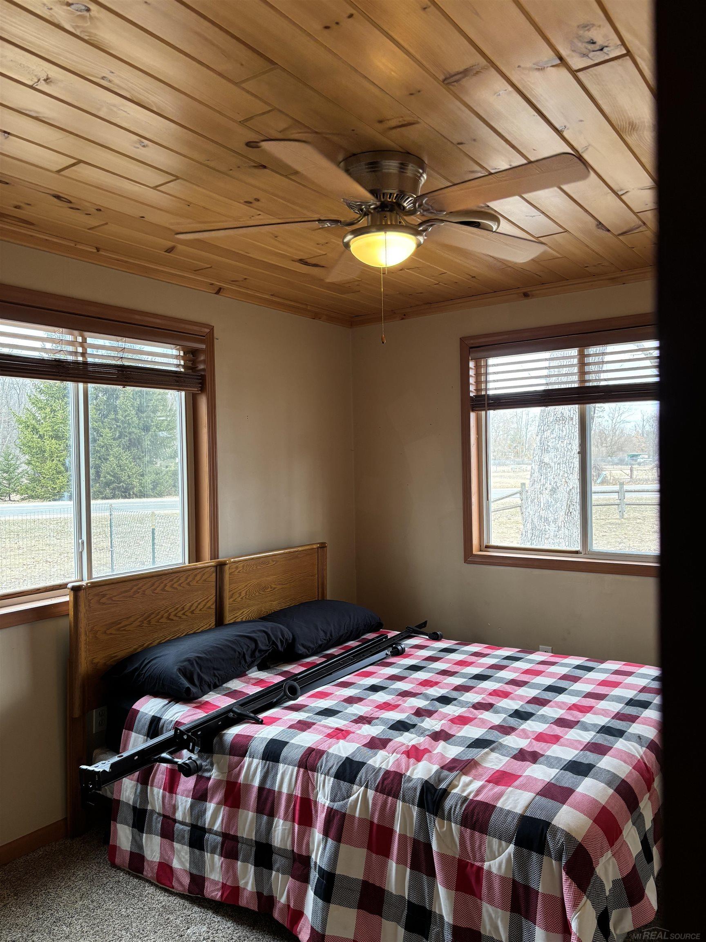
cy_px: 471
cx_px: 353
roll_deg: +1.0
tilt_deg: -2.6
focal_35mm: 26
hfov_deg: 53.1
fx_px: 707
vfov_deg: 67.3
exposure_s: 1/120
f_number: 1.6
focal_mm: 5.96
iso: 125
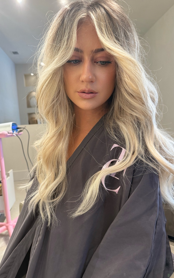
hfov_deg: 47.6
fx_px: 197
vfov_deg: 70.4
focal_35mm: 26
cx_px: 93
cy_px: 139
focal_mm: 6.76
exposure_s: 1/119
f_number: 1.78
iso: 200
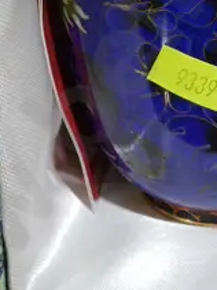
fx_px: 1138
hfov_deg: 10.6
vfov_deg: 13.6
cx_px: 289
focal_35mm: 136
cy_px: -158
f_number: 3.5
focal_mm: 14
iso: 400
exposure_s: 1/60
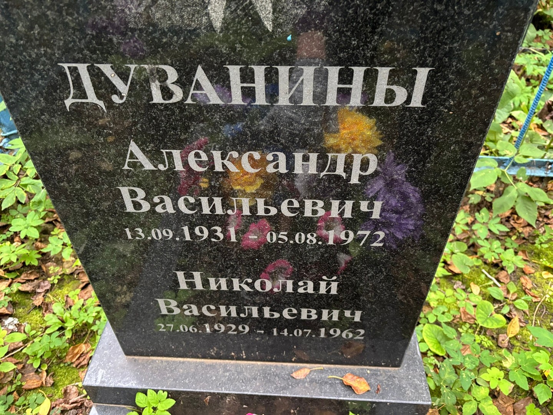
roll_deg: +0.4
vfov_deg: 53.1
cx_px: 276
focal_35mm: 26
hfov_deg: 67.3
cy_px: 208
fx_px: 415
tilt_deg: -41.0
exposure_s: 1/35
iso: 640
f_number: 1.6
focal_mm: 5.96
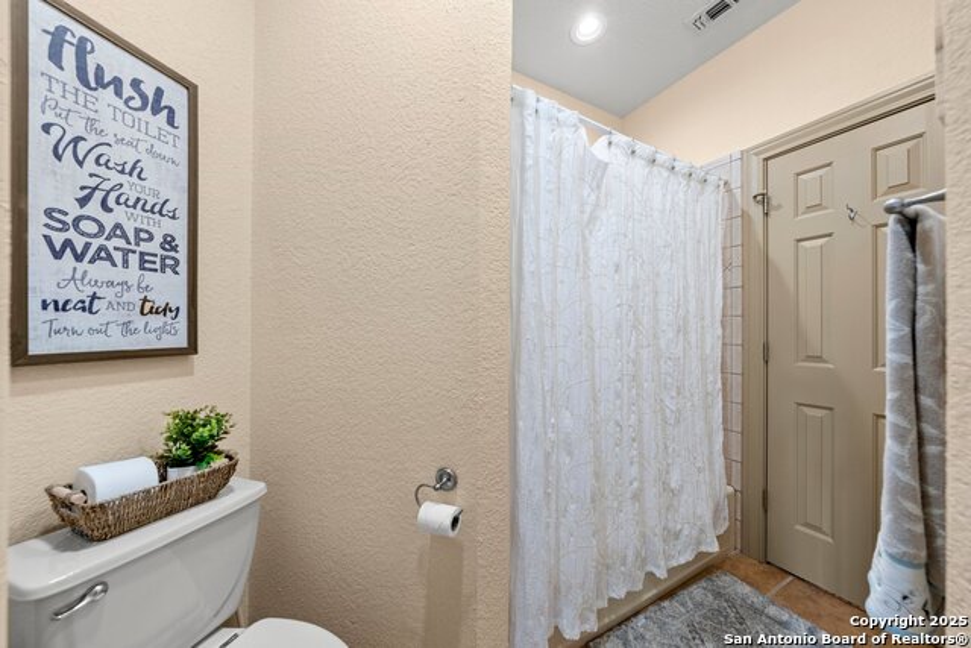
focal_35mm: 12
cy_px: 324
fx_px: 324
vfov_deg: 90.0
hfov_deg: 112.6
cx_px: 486
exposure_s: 1/8
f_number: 6.3
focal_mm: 12
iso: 100
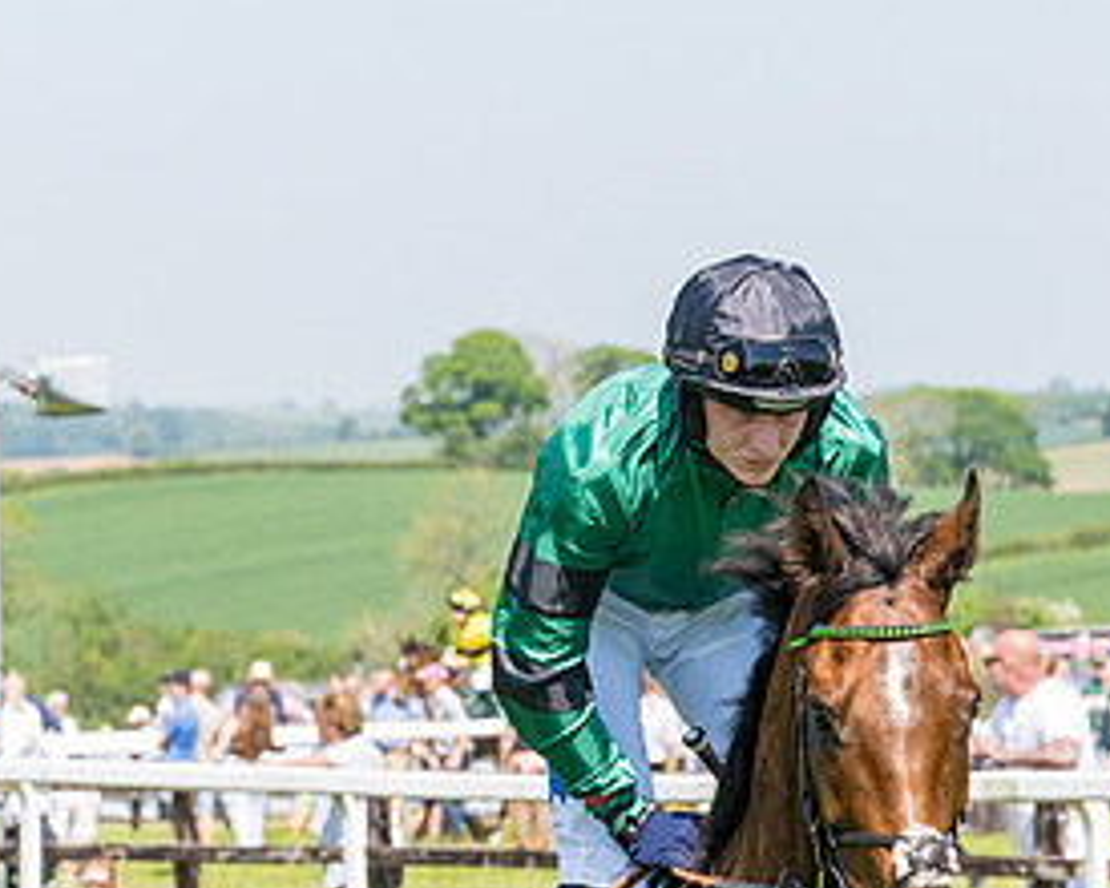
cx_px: 611
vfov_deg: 6.4
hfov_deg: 8.0
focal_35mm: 242
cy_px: 892
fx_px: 7950
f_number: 5
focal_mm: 70
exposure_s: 1/1000
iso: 200
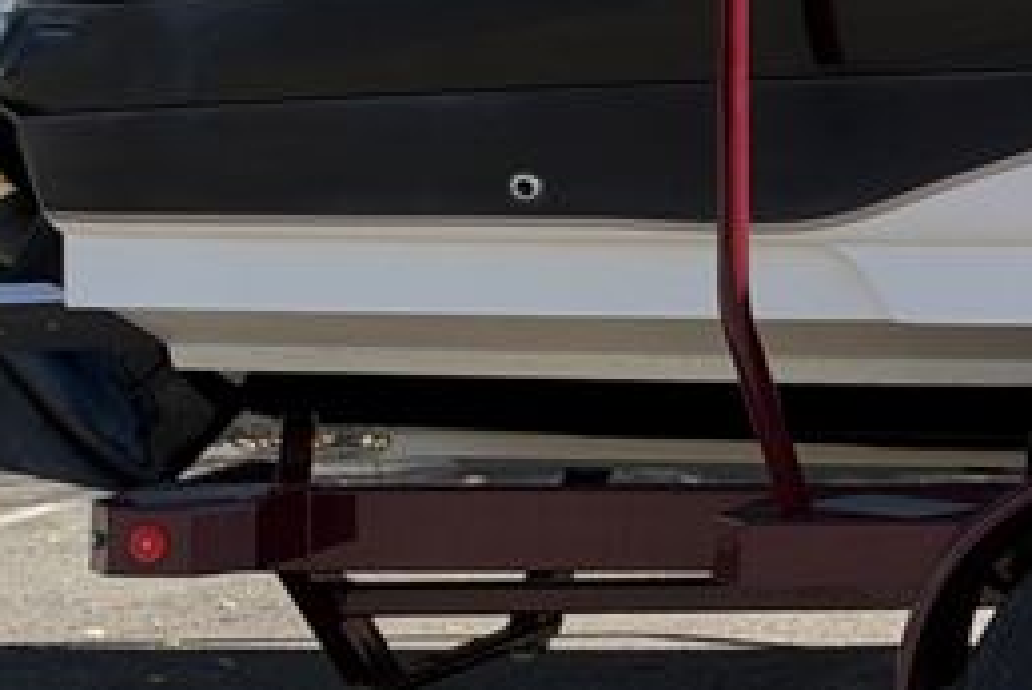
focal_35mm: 154
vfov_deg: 8.7
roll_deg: -1.6
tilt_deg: +3.0
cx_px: 2387
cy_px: -367
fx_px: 4417
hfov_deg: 11.3
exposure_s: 1/2033
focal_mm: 6.93
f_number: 1.8
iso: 64
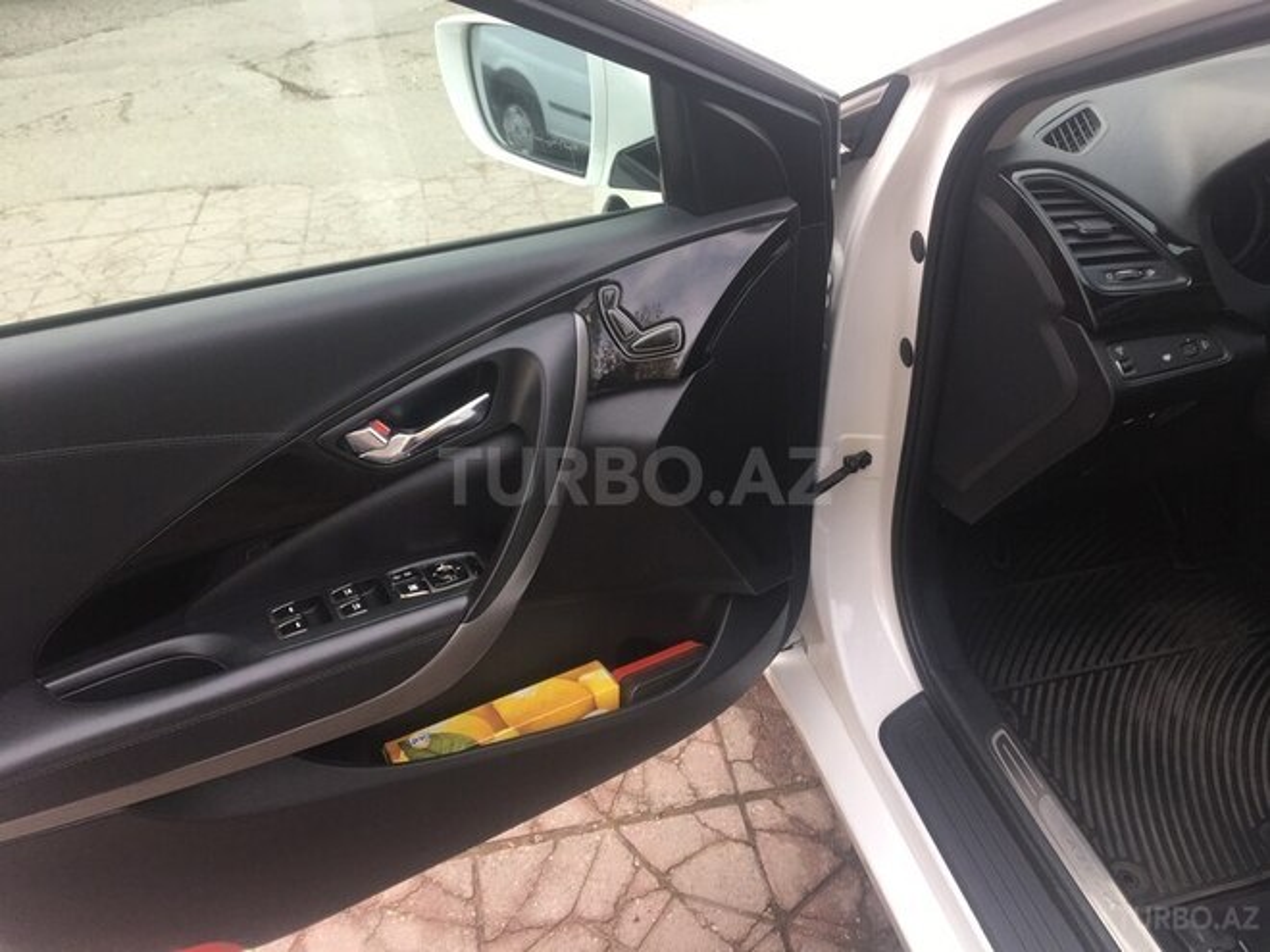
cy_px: 476
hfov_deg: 61.7
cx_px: 635
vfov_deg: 48.2
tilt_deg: -40.9
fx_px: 1064
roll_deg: +1.7
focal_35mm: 29
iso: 32
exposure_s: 1/100
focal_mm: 4.15
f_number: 2.2
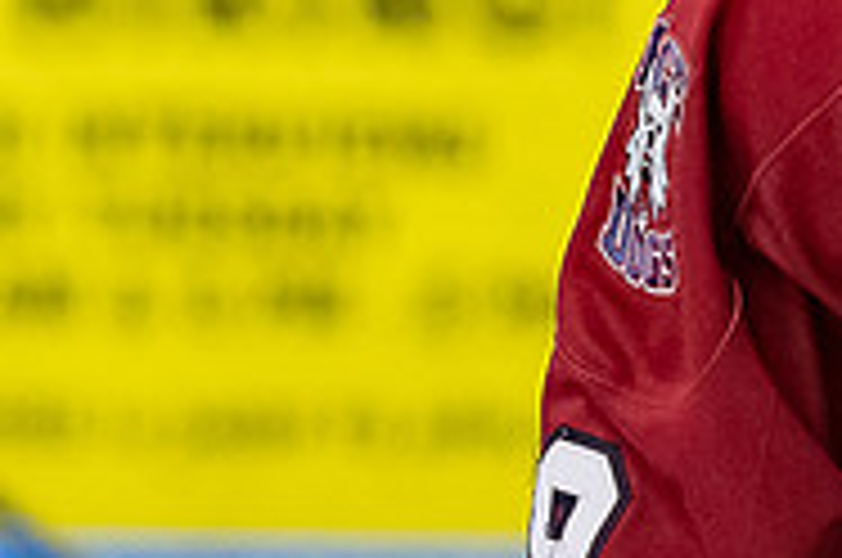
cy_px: -289
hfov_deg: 2.0
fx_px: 24539
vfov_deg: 1.3
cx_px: 1174
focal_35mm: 1051
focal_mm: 135
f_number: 3.2
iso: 2000
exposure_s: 1/800
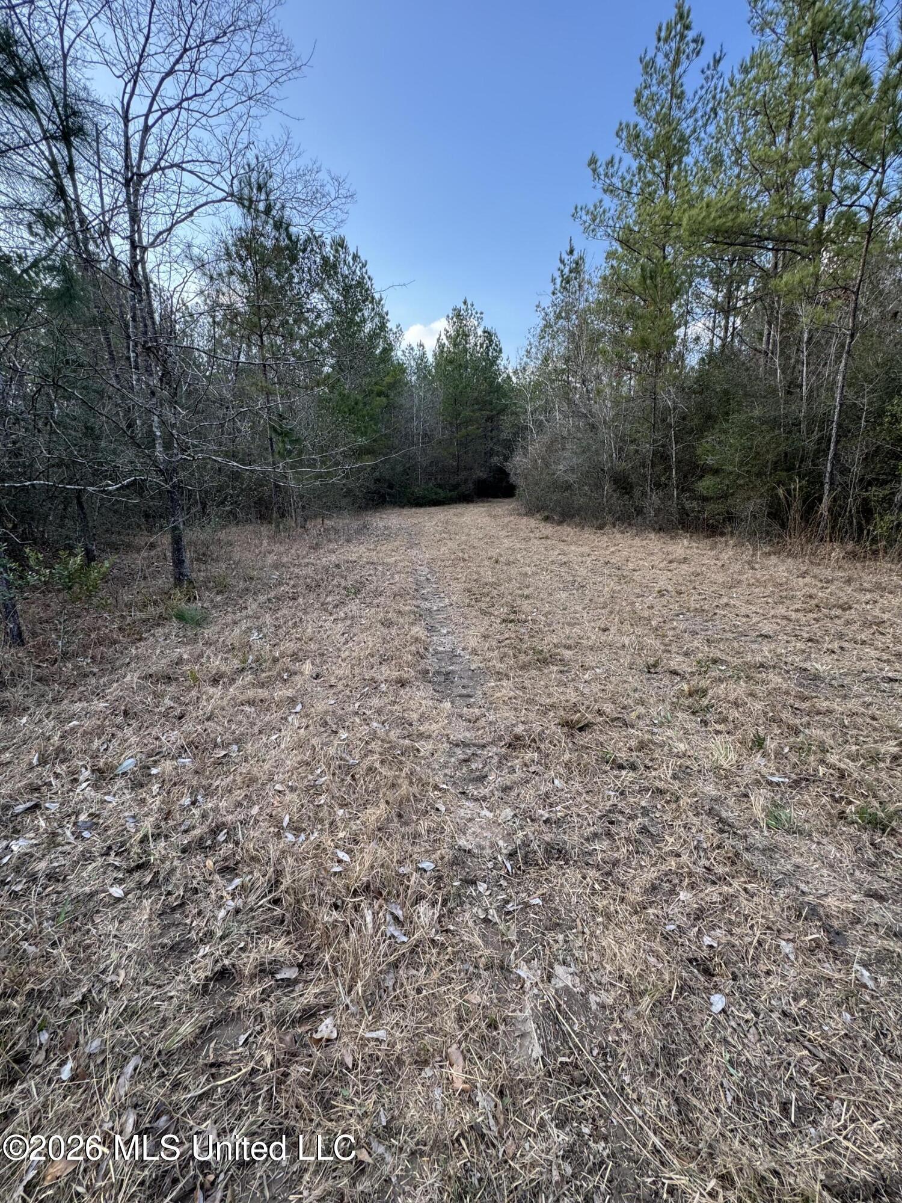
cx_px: 451
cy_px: 602
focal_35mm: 14
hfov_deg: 85.7
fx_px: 486
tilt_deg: -12.8
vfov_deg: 102.1
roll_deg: +1.5
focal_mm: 2.22
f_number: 2.2
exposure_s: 1/136
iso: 40
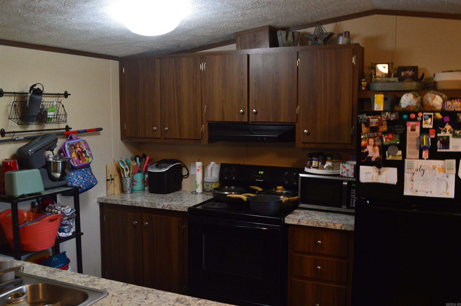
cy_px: 153
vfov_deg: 39.9
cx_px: 230
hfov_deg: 57.3
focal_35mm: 33
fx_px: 422
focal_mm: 22
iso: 720
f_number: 6.3
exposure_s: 1/15
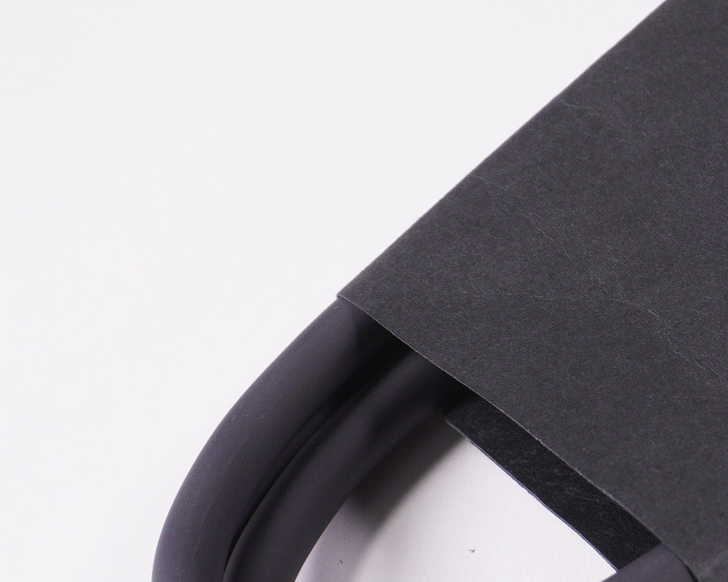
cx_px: 795
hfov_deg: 13.6
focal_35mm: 139
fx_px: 3000
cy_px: 233
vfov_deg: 11.1
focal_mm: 37
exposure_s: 1/200
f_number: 9
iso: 640
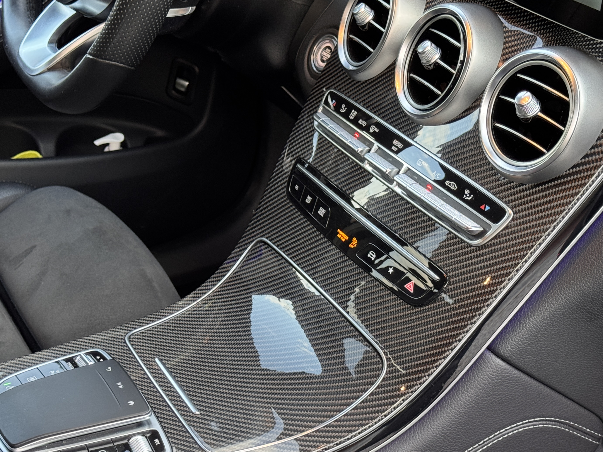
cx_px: 262
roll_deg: +1.8
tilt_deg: -30.2
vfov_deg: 21.0
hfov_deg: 27.7
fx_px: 1219
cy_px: 260
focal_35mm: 70
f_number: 1.78
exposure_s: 1/60
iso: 250
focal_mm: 6.76
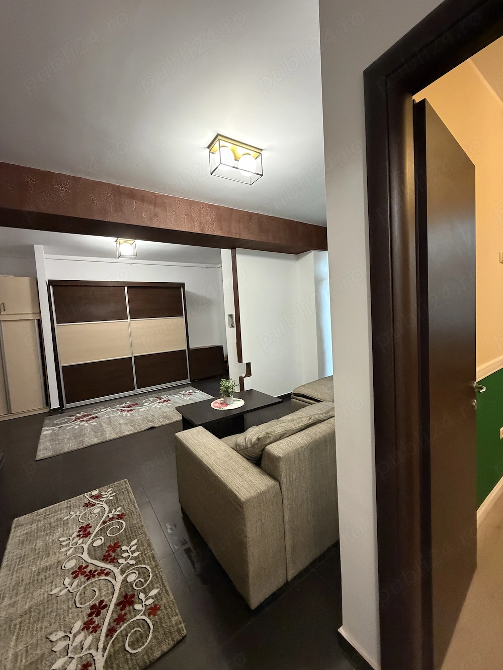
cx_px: 252
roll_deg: +3.6
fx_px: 271
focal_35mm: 14
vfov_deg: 102.1
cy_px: 335
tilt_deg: -4.0
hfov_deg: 85.7
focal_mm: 2.22
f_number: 2.2
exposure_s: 1/50
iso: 640
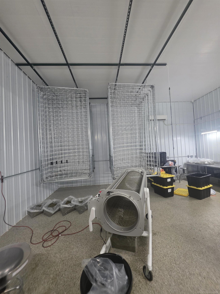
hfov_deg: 89.9
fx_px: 110
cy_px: 147
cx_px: 110
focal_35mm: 13
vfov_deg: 106.2
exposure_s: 1/60
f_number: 1.9
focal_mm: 2.2
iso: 250
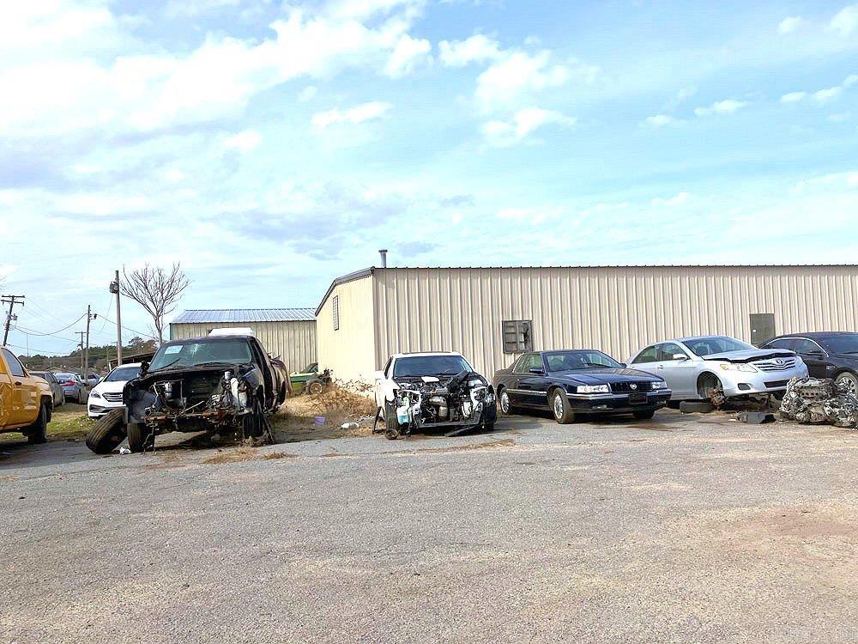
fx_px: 694
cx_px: 429
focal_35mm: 28
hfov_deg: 63.4
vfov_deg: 49.7
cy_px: 322
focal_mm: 3.99
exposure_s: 1/2857
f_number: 1.8
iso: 32
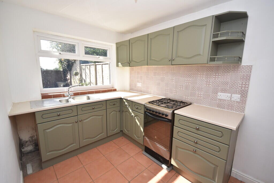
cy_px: 92
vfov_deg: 77.3
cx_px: 137
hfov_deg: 100.4
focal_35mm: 15
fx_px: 114
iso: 140
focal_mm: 10
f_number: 5
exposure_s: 1/200
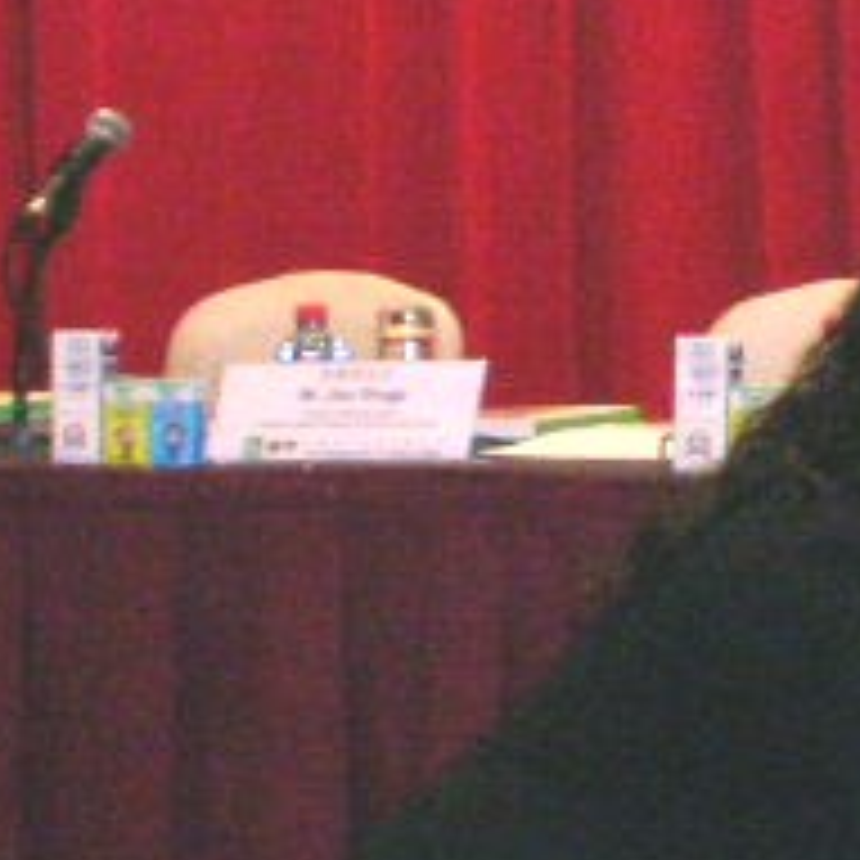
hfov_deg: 7.8
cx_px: 1522
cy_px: 104
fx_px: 6127
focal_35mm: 218
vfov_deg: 8.0
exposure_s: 1/60.1
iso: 196
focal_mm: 7.7
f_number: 3.5
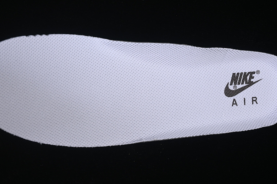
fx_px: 577
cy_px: 92
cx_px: 138
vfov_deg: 18.2
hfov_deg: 27.0
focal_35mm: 75
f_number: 7.1
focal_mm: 50
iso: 160
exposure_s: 1/80
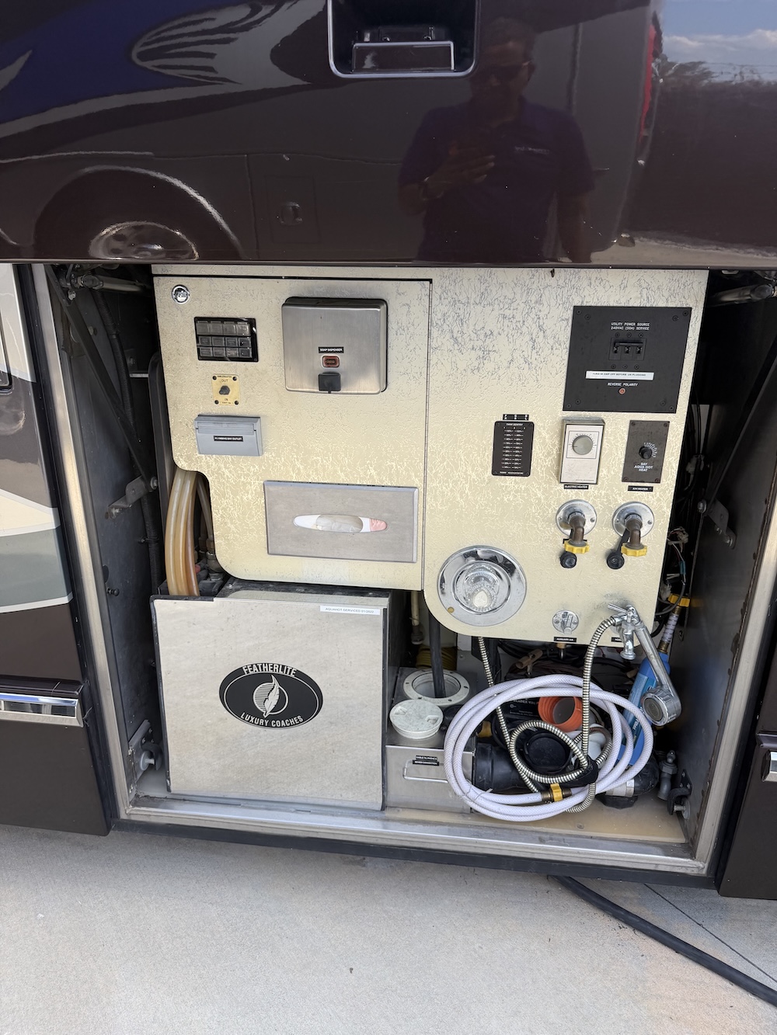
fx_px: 718
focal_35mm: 24
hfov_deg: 56.8
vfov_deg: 71.6
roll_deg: -1.3
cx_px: 388
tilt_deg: -17.1
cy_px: 518
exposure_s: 1/750
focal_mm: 6.76
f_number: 1.78
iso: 80
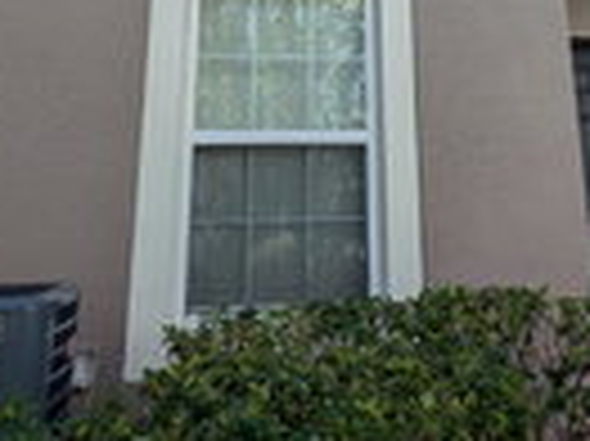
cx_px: 385
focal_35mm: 39
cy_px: -14
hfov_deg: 47.3
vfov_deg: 33.2
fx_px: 664
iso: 38
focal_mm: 2.23
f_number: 1.95
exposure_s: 1/964
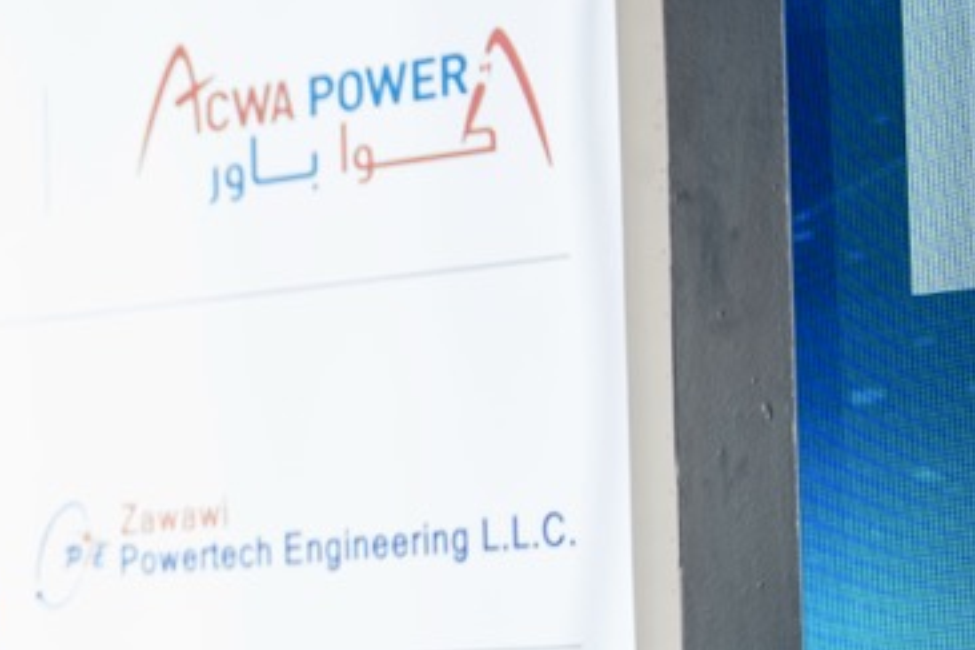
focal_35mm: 175
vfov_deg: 7.8
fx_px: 4739
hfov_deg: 11.2
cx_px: -549
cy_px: 425
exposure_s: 1/200
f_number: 1.2
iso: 160
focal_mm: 50
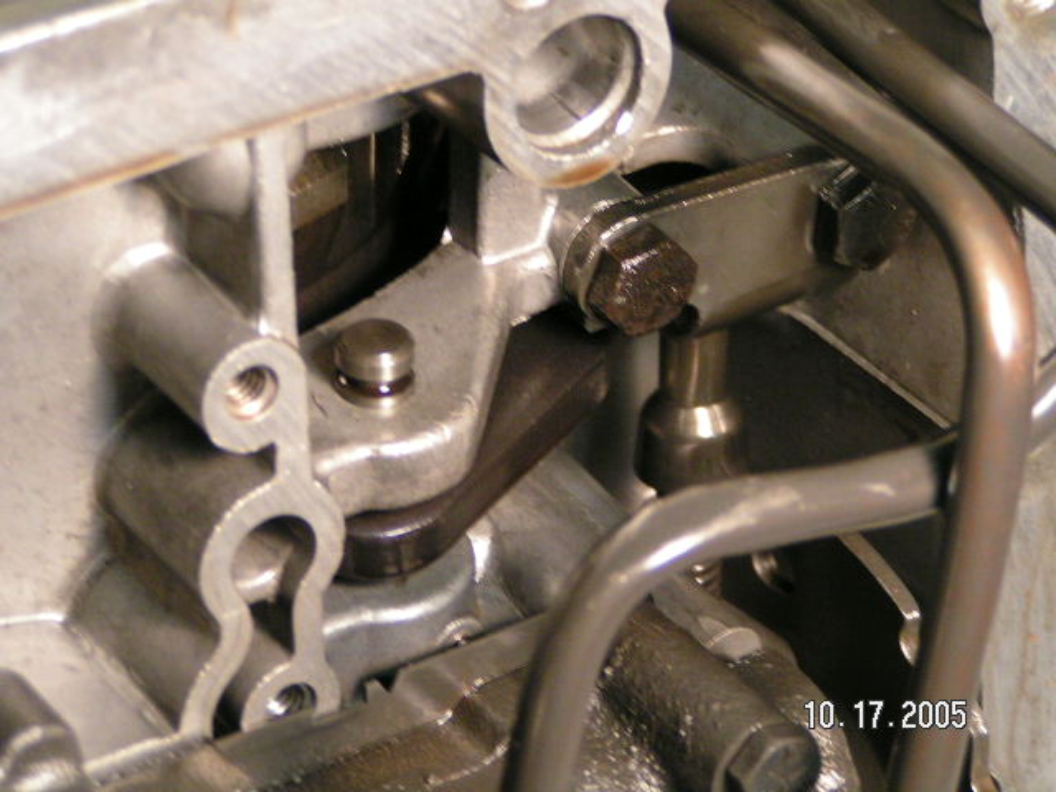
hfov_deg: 13.8
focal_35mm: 143
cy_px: 396
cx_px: 528
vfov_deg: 10.4
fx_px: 4362
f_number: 3.5
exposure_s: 1/15
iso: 200
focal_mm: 21.9
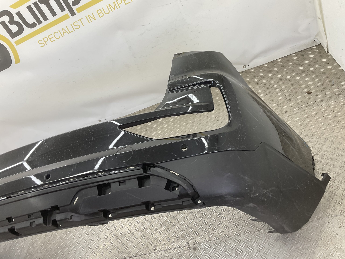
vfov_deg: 48.2
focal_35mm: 29
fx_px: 289
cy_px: 130
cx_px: 172
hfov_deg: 61.7
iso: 32
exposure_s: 1/120
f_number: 1.8
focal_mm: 3
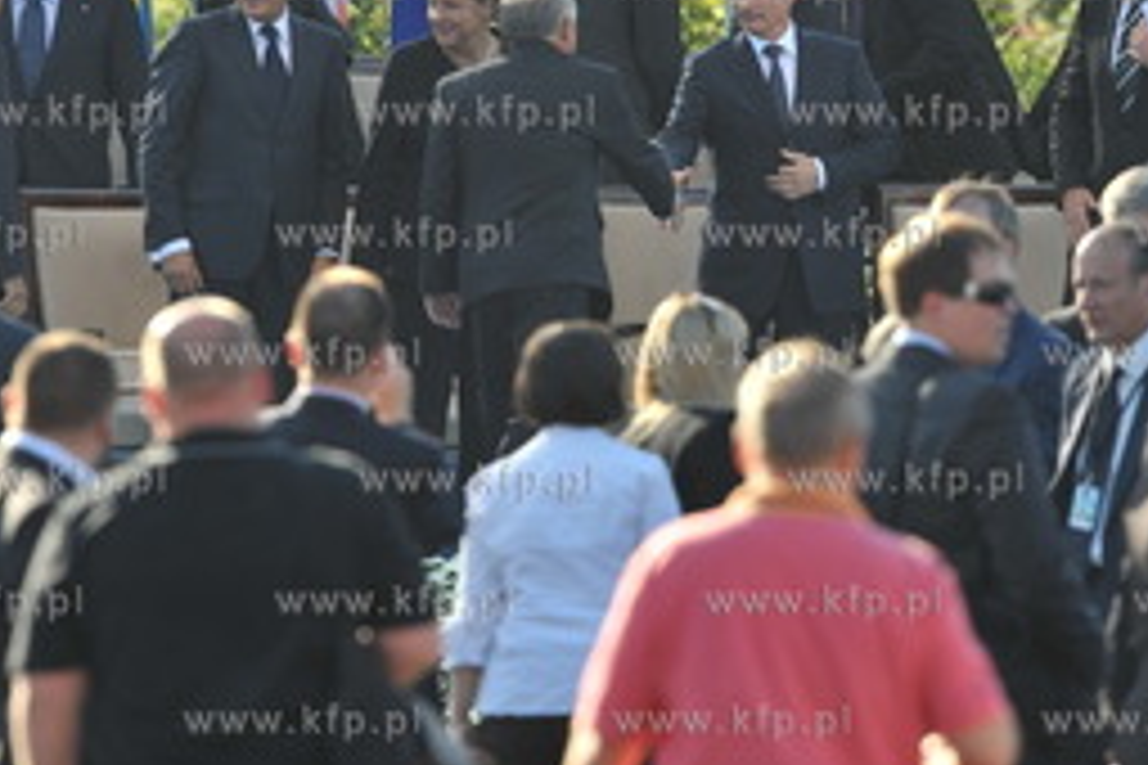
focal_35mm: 784
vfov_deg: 1.8
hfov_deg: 2.6
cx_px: 635
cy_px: 171
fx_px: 24999
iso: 400
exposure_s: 1/400
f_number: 6.3
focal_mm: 500
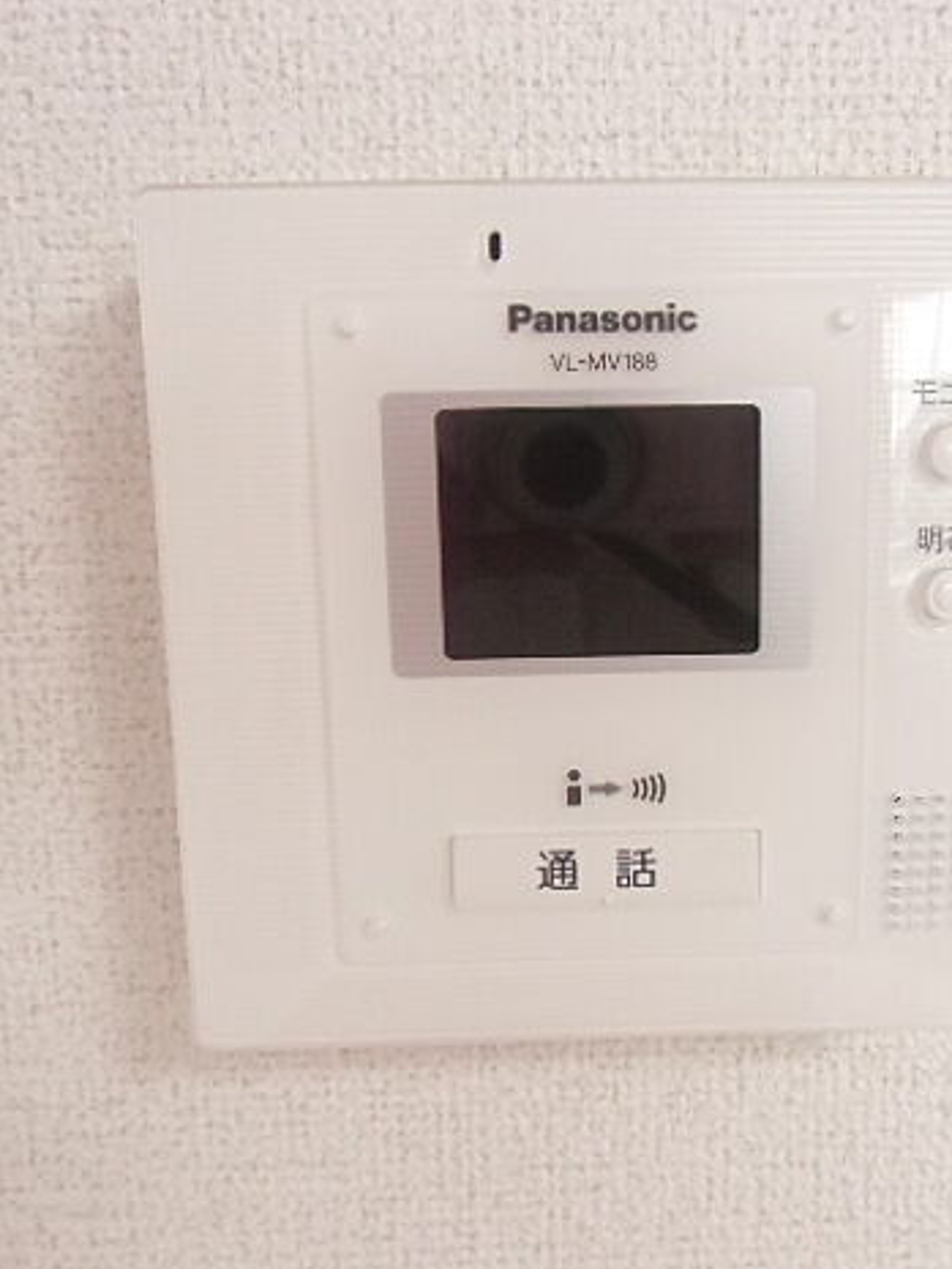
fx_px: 1210
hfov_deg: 42.6
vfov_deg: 55.3
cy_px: 633
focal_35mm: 33
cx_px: 606
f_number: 3
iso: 800
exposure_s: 1/60
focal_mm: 4.24
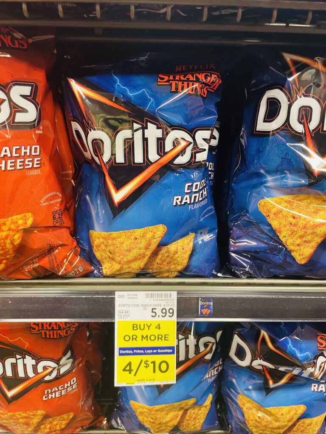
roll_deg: -1.1
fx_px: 326
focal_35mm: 26
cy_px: 217
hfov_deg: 53.1
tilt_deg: -31.6
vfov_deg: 67.3
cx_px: 163
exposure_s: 1/60
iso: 320
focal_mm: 4.2
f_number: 1.6
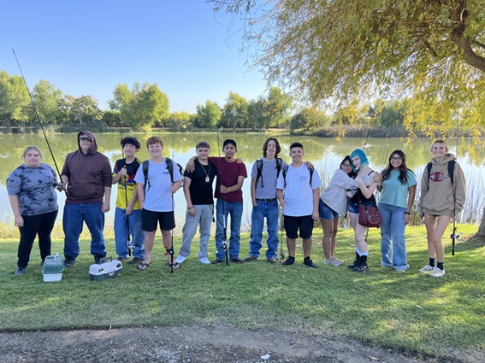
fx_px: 364
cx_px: 242
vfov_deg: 53.0
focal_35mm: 26
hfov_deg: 67.3
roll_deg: -0.4
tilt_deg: -9.3
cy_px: 182
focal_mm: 5.7
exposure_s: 1/957
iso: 50
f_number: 1.5
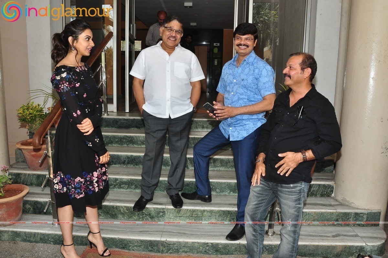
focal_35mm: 27
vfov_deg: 47.8
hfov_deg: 67.4
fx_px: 291
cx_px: 194
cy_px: 129
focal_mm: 18
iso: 400
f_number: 9
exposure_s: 1/125
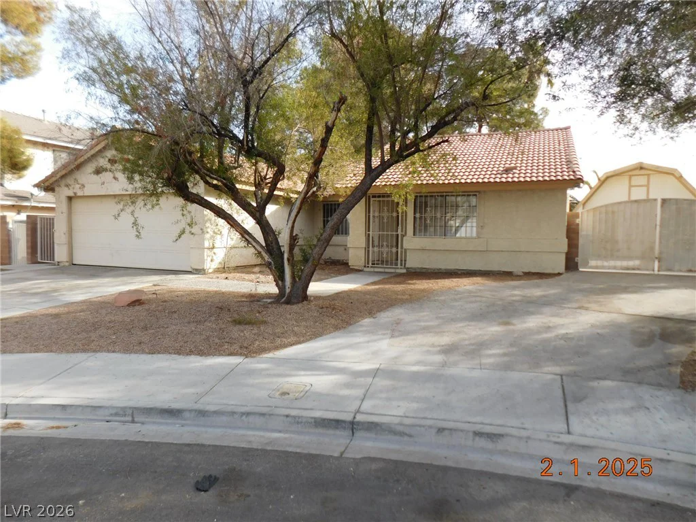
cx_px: 348
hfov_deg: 73.9
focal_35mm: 23
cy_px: 261
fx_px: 462
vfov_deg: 58.9
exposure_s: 1/500
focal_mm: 4
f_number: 3
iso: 125
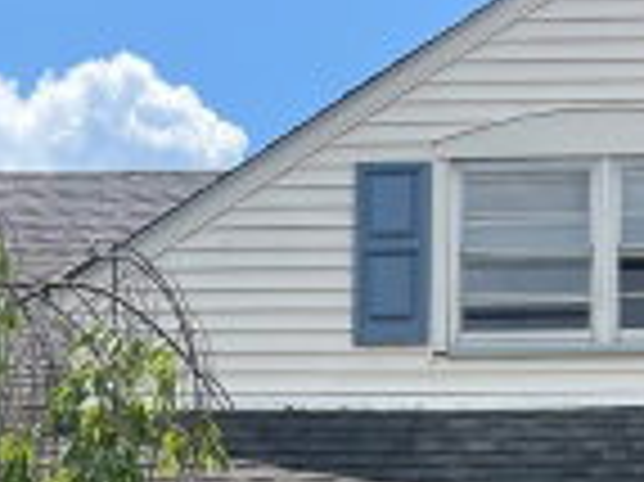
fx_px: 1729
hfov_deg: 20.9
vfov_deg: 14.5
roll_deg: -0.1
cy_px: 784
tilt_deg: +4.5
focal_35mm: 93
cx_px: 491
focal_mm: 5.1
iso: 50
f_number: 1.6
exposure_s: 1/2137
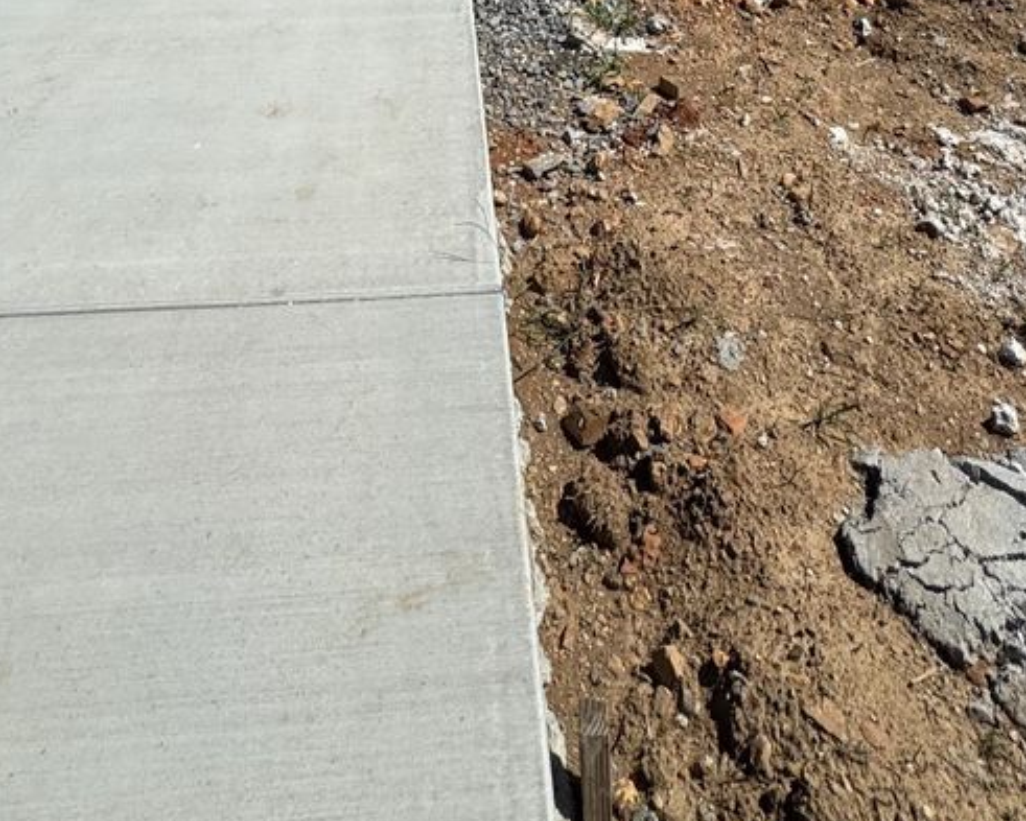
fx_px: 1154
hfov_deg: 47.9
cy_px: -530
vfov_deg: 24.8
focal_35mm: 38
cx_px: 479
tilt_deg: +3.9
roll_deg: +1.4
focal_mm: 2.22
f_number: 2.2
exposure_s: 1/3546
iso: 50
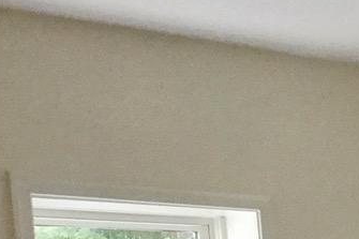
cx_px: 587
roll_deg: +2.6
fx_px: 1475
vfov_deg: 8.6
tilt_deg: -7.1
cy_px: 539
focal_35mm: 148
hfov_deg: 12.9
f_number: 2.4
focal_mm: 3.3
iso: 64
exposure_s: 1/30
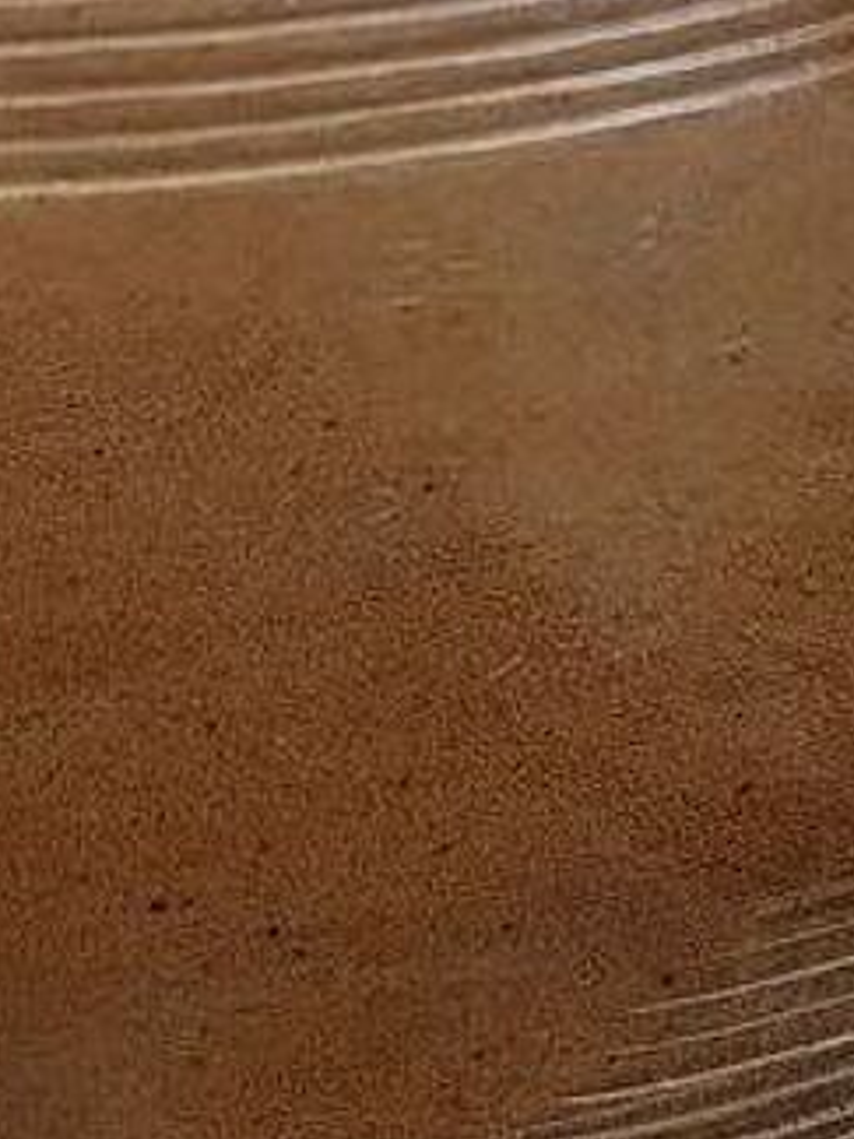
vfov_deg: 17.6
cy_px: 258
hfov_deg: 13.0
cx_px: -144
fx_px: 3651
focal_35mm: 111
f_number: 1.9
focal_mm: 3.6
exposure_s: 1/255
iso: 40
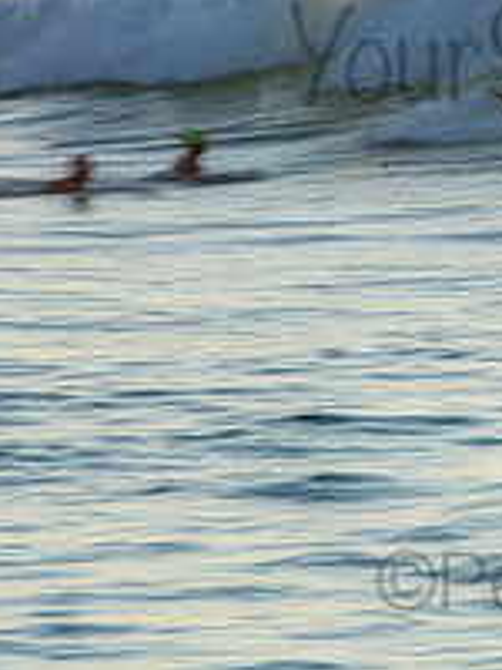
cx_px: 636
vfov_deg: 2.4
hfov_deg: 1.8
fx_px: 16165
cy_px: 25
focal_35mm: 836
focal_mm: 200
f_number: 22
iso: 100
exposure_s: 1/25
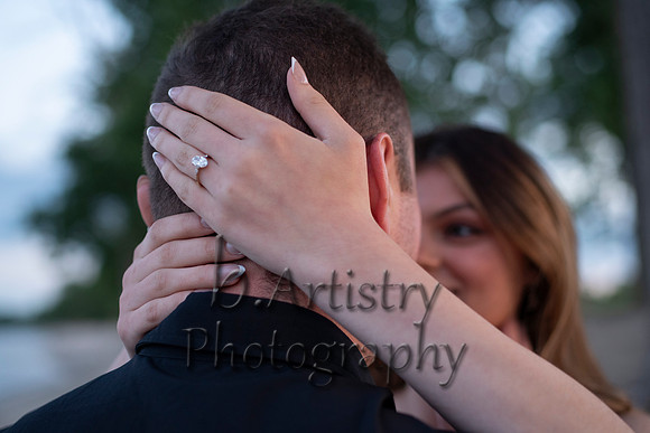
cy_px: 216
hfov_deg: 43.6
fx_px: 813
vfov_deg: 29.9
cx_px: 325
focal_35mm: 45
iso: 1000
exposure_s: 1/125
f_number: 2.2
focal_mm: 45
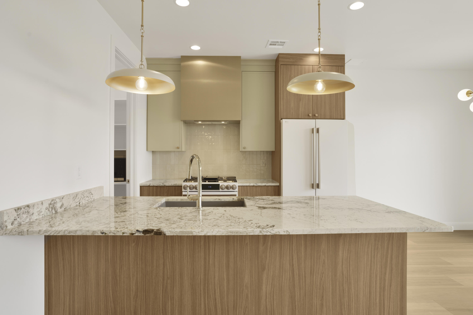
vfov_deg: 64.6
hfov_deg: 86.9
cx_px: 236
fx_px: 250
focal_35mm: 19
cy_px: 158
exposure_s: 1/10
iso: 250
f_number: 9
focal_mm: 19
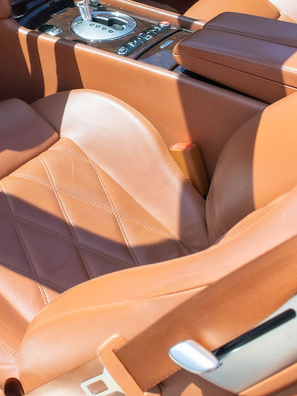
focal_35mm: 60
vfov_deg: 31.5
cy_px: 86
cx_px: 56
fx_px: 687
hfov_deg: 24.0
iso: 400
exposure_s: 1/1250
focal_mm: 18
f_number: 5.6
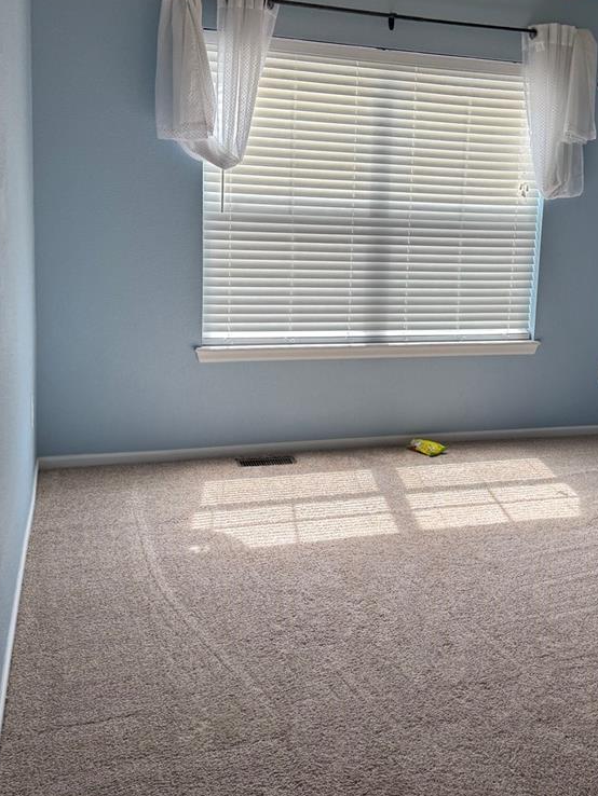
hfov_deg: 36.2
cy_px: 311
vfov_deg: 47.5
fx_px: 898
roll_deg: -0.1
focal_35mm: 39
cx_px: 434
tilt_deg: -12.5
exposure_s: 1/354
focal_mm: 6.76
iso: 80
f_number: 1.78
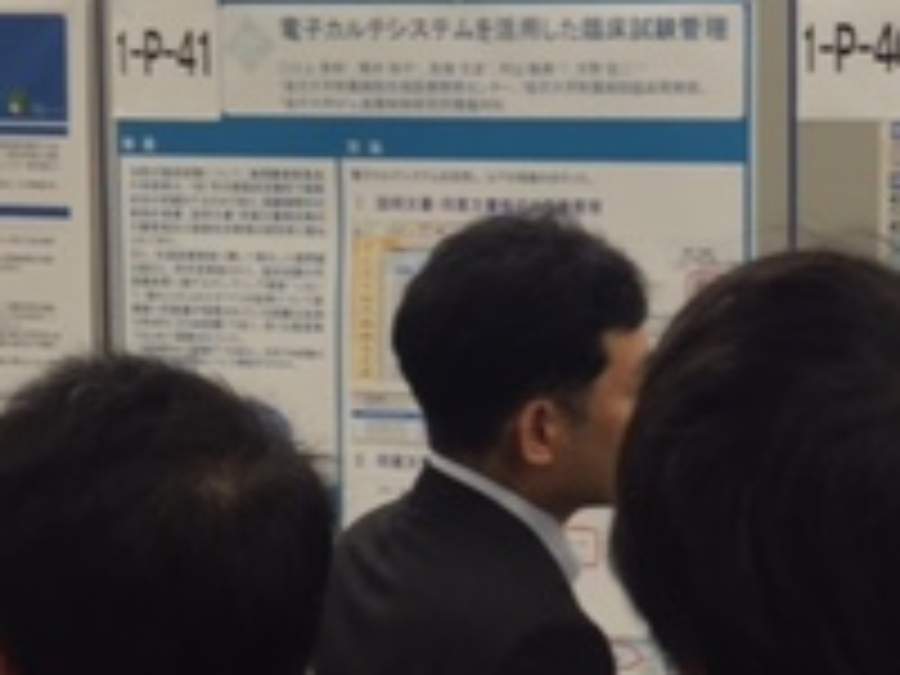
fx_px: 2418
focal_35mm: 93
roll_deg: -3.0
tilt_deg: -8.3
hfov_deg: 19.8
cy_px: 482
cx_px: 1080
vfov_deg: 15.8
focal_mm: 4.15
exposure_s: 1/60
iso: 40
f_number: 2.2
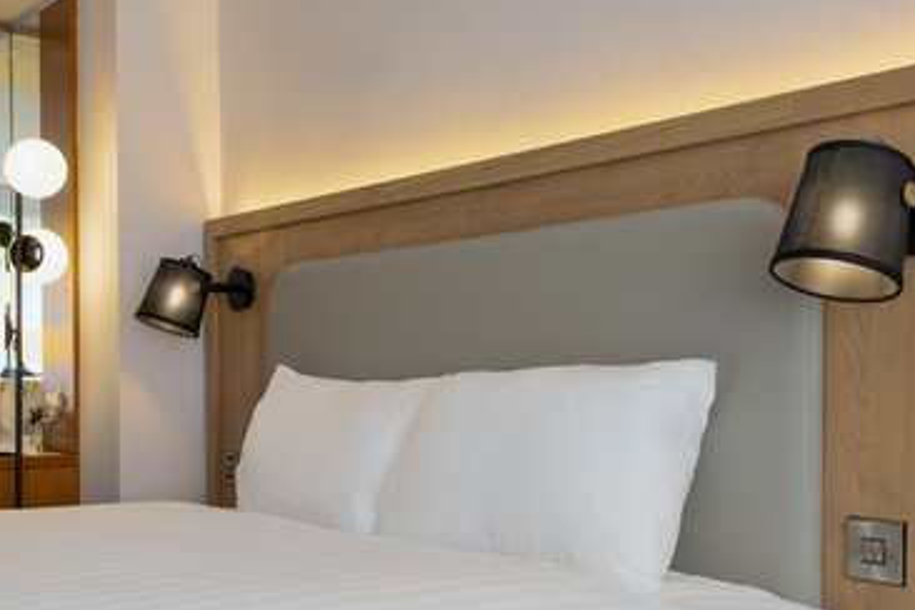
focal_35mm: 42
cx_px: 500
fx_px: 1067
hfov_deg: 46.3
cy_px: 392
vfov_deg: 31.7
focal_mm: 32
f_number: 16
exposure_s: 2
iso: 125
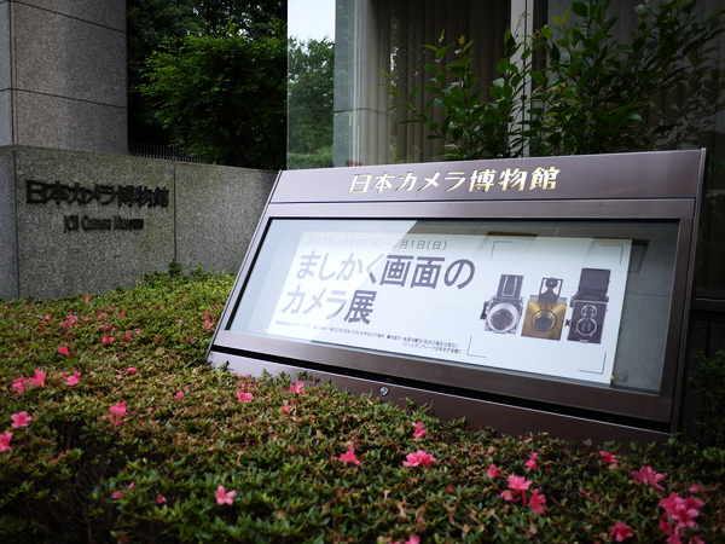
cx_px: 362
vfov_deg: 49.7
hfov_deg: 63.4
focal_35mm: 28
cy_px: 272
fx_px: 586
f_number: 2.5
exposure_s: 1/250
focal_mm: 14
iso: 100
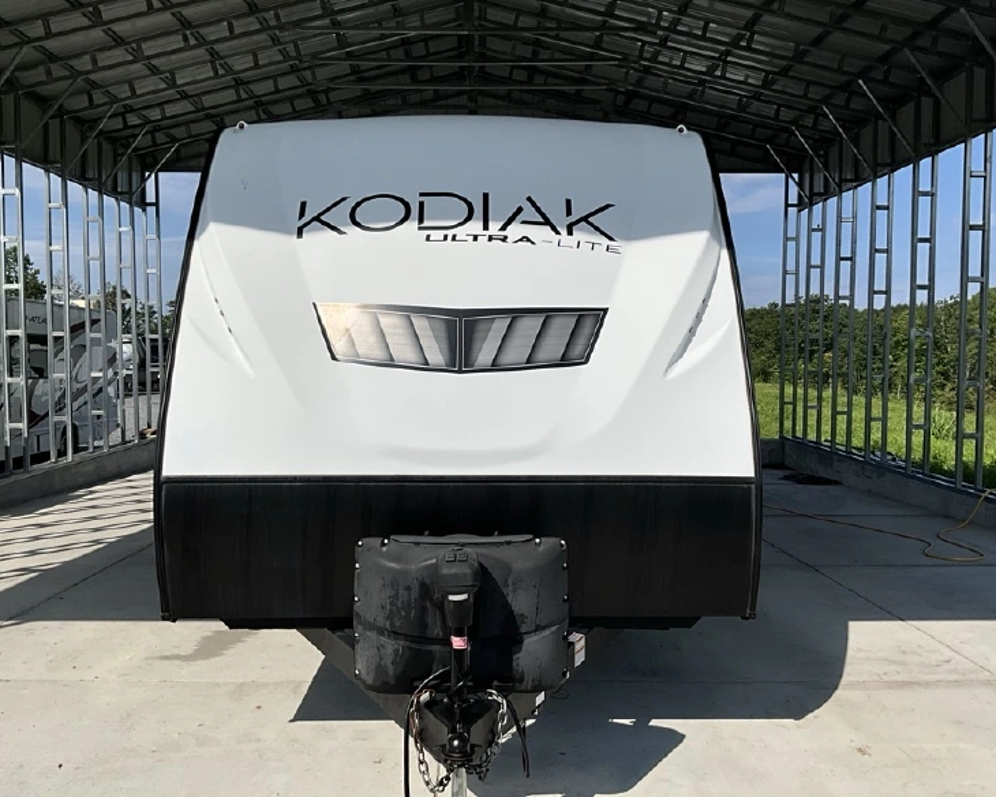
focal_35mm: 31
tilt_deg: -1.7
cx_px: 490
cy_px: 394
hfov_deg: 57.2
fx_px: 914
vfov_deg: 47.1
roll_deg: +0.9
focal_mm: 3
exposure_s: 1/5263
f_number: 1.8
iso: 25
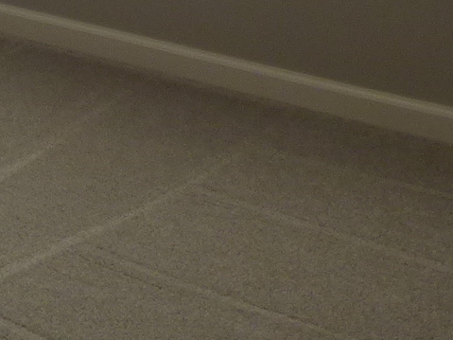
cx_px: -541
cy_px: -408
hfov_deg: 14.2
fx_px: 1400
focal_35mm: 107
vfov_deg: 11.9
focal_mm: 3.58
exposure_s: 1/80
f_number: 2.8
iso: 100
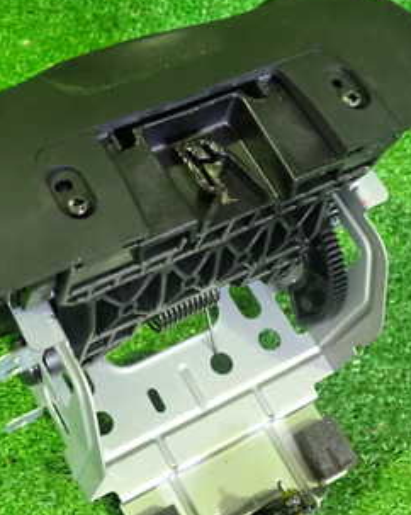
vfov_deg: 32.5
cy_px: 262
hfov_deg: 26.1
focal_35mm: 58
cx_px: 153
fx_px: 883
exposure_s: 1/40
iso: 1250
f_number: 2.3
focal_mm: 5.4
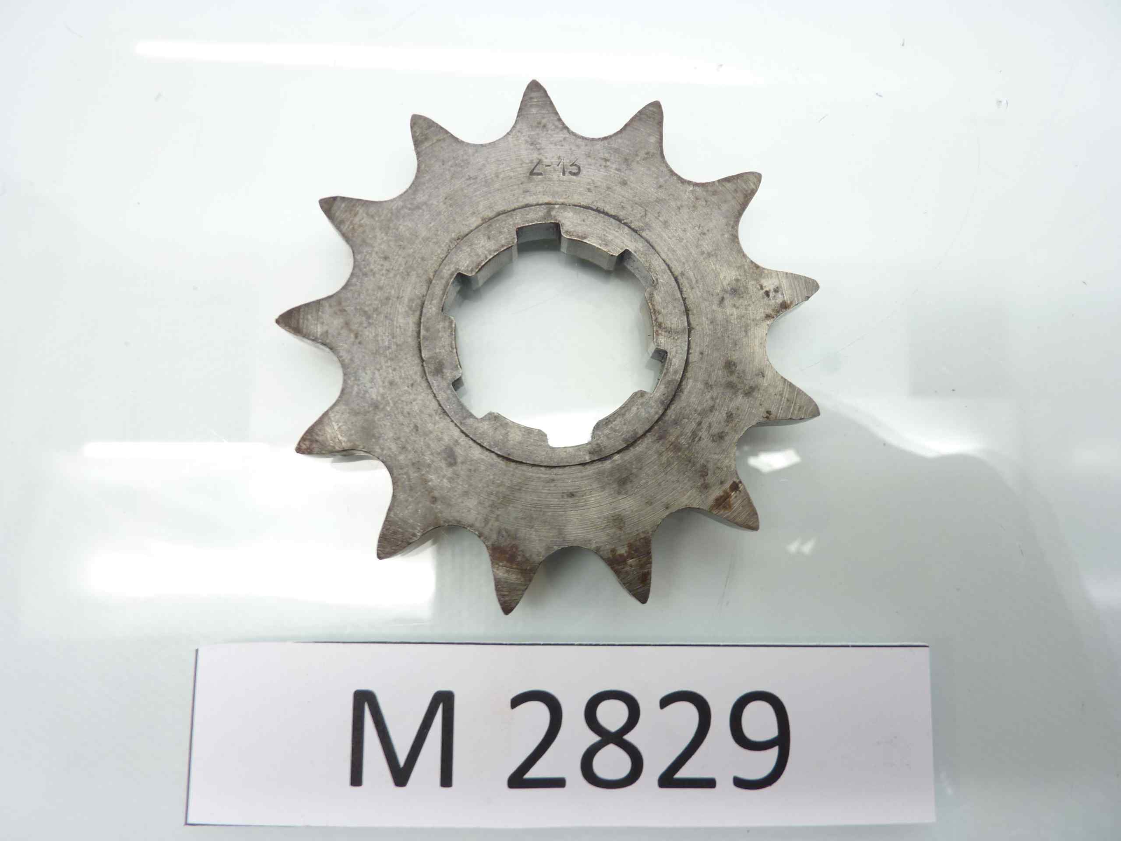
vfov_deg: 54.9
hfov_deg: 69.4
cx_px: 560
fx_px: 810
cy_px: 420
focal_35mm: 25
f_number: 3.3
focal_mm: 4.1
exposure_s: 1/10
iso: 80
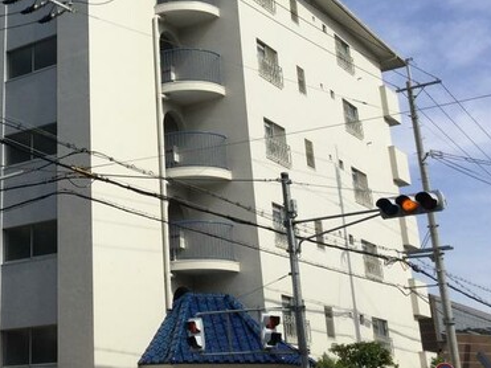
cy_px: 99
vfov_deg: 24.2
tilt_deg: +20.9
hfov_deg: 31.2
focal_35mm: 60
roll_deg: +0.5
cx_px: 81
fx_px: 851
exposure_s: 1/1942
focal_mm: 3.3
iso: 25
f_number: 2.4
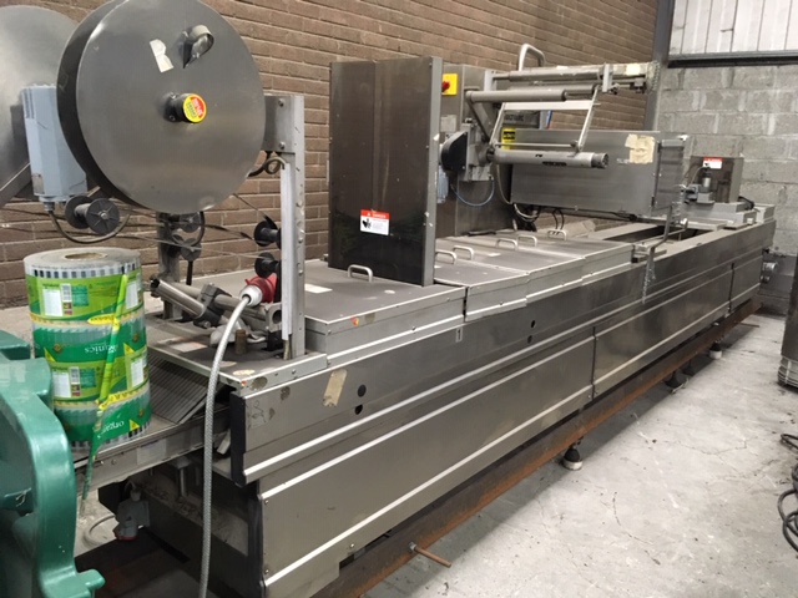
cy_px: 299
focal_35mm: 29
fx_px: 669
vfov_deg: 48.2
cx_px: 399
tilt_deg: -12.9
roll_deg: -1.2
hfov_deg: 61.7
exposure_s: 1/25
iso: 200
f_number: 2.2
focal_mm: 4.15
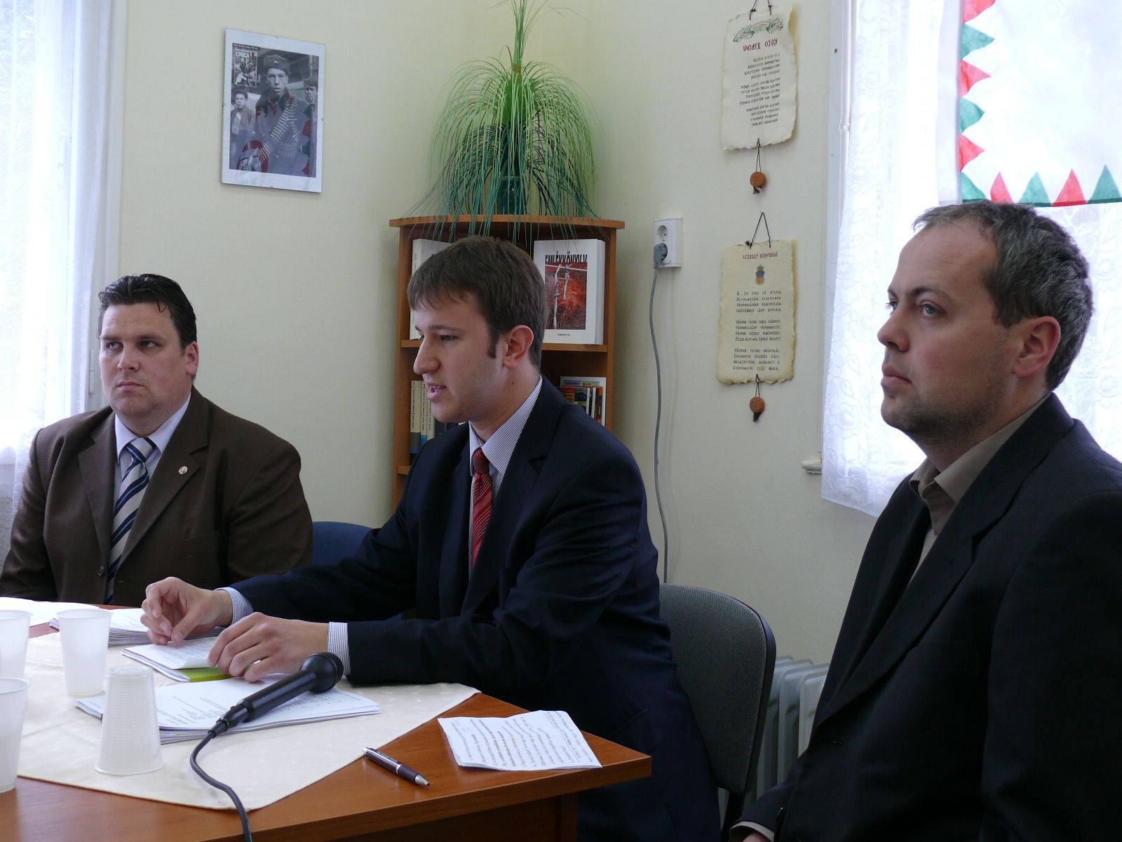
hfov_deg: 45.8
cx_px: 561
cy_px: 421
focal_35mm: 41
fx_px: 1329
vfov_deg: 35.1
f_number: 2.8
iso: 100
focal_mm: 8.2
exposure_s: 1/60
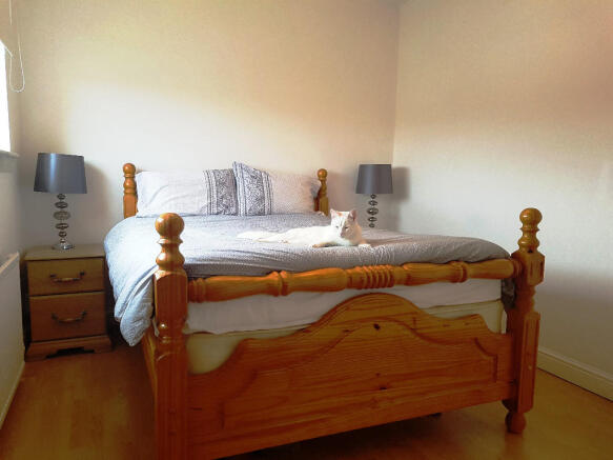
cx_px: 306
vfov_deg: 53.0
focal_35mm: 26
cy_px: 230
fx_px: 460
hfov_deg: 67.3
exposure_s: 1/50
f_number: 1.7
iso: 160
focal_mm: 4.2
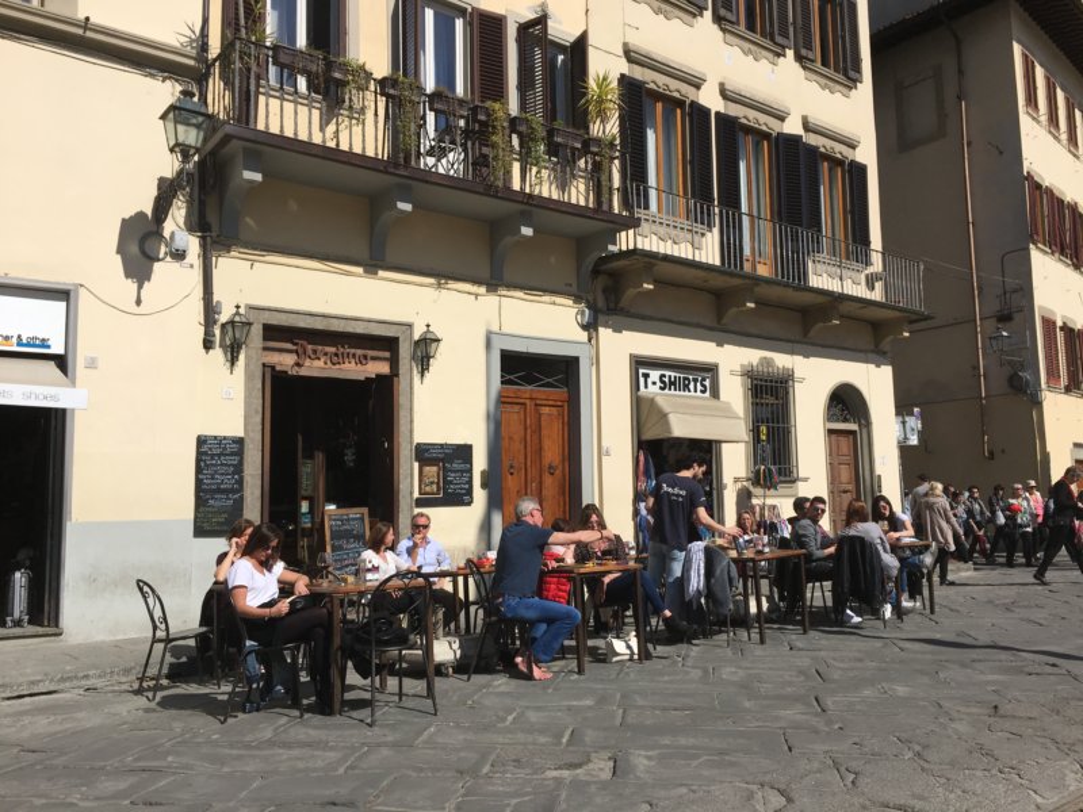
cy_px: 406
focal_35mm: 29
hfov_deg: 61.7
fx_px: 907
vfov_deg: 48.2
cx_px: 542
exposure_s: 1/4274
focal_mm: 4.15
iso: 25
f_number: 2.2
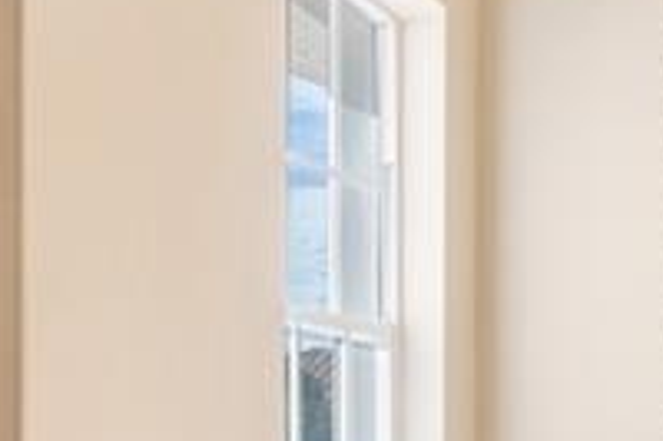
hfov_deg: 17.2
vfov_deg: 15.7
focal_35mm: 83
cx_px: -693
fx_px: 1528
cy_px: 554
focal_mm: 16.2
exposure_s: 1/13
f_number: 8
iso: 400
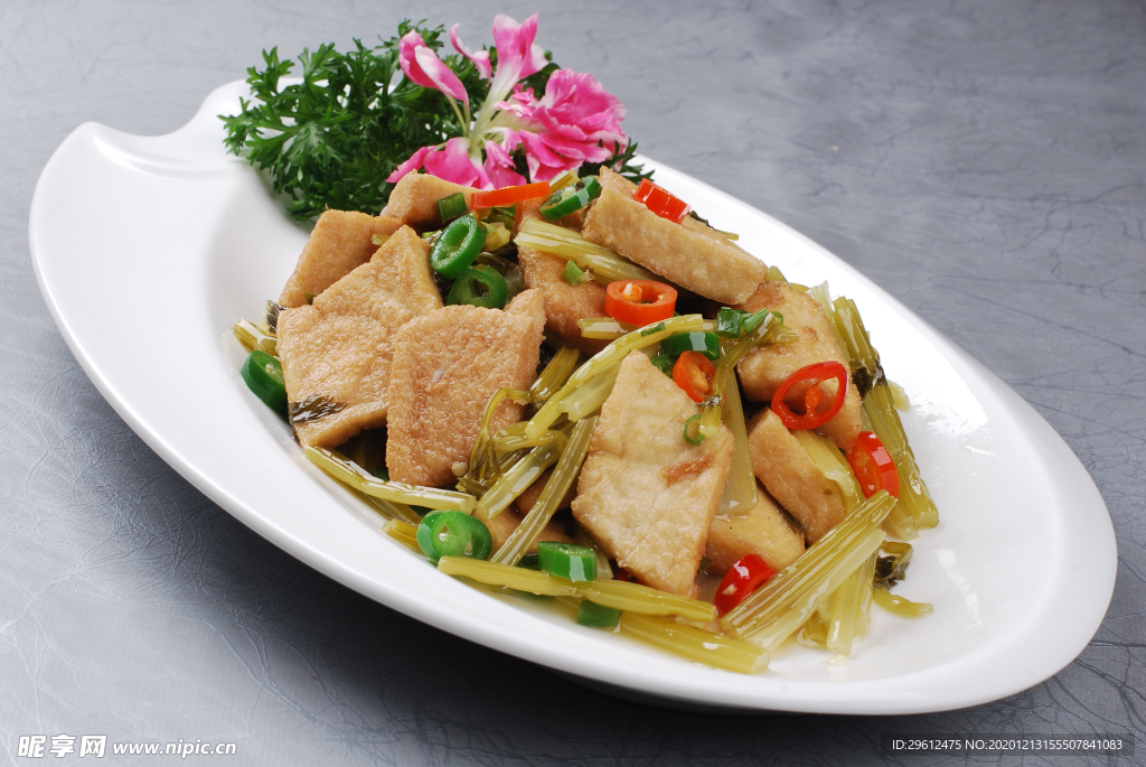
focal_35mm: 75
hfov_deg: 27.0
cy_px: 384
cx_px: 573
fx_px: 2390
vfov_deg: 18.2
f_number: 14
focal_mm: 50
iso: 100
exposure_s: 1/125
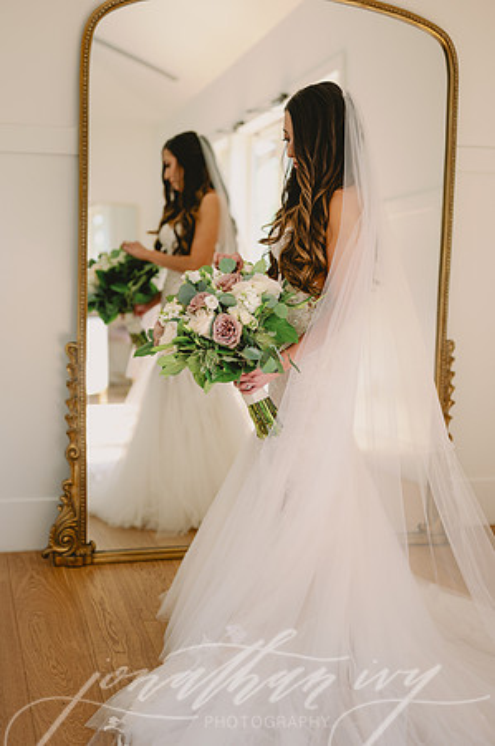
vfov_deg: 39.6
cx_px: 248
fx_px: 1034
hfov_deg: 26.9
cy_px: 373
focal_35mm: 50
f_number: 2
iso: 320
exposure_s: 1/320
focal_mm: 50
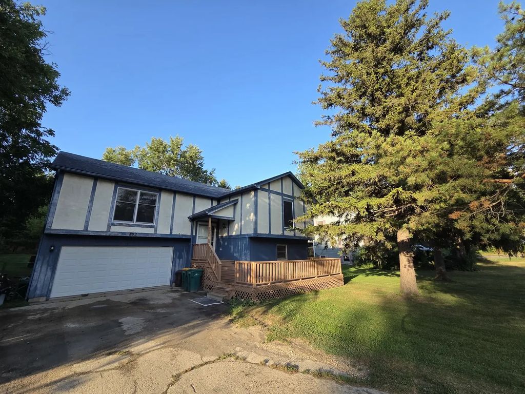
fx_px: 197
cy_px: 197
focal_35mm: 13
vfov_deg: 89.9
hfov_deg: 106.2
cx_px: 262
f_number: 2.2
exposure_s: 1/512
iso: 50
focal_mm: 2.2
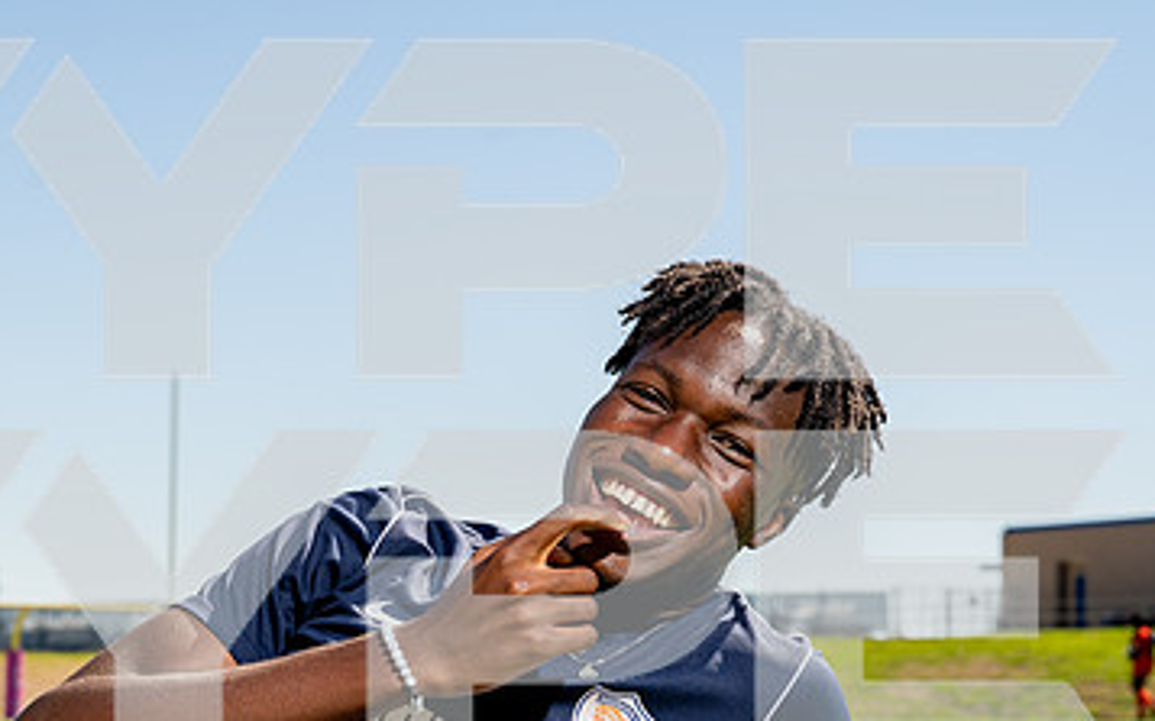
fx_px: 3651
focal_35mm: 116
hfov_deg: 17.9
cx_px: 304
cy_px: 603
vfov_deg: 11.2
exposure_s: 1/250
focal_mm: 70
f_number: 8
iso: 100
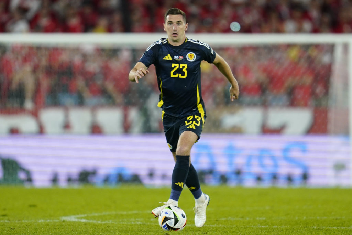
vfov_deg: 3.4
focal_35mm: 400
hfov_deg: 5.2
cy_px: 118
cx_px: 176
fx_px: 3911
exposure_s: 1/1600
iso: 2000
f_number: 2.8
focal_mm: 400
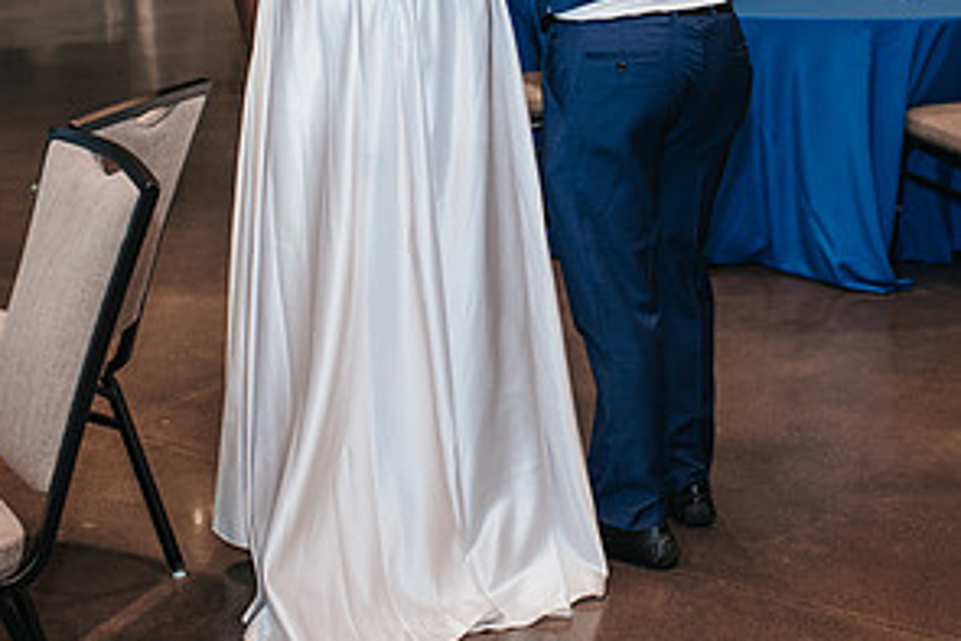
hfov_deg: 25.3
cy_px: -3
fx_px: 2137
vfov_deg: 16.7
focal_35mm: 80
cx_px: 536
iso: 1000
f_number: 2.8
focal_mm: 35
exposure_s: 1/160
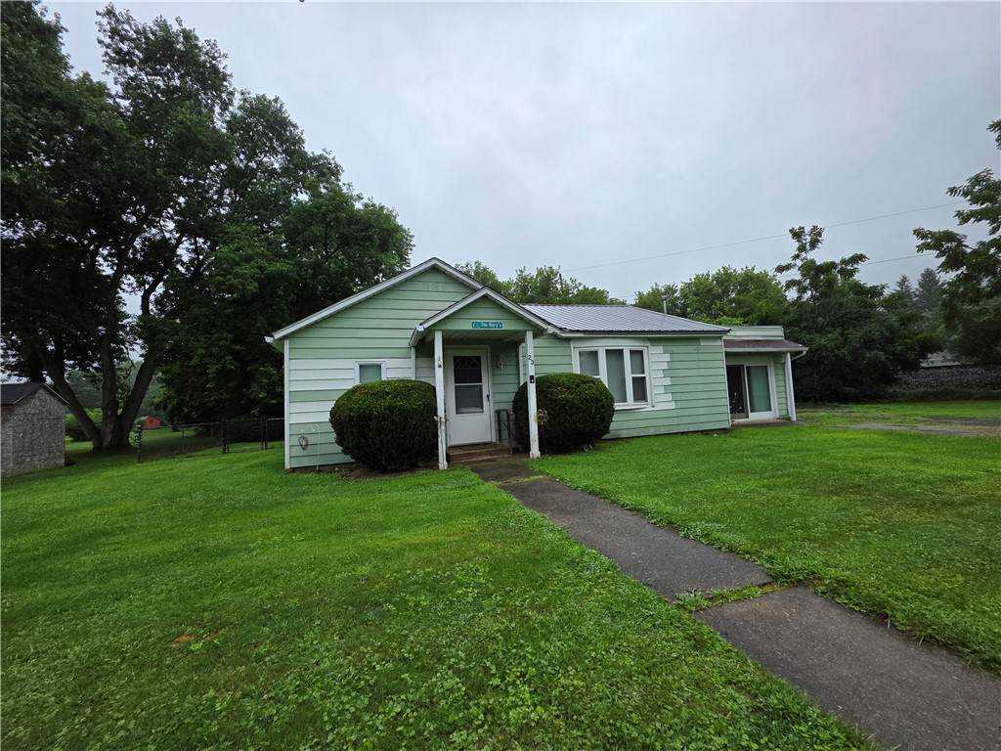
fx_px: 376
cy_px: 376
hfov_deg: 106.2
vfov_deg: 89.9
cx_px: 500
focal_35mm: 13
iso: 40
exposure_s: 1/1304
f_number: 1.9
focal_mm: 2.2
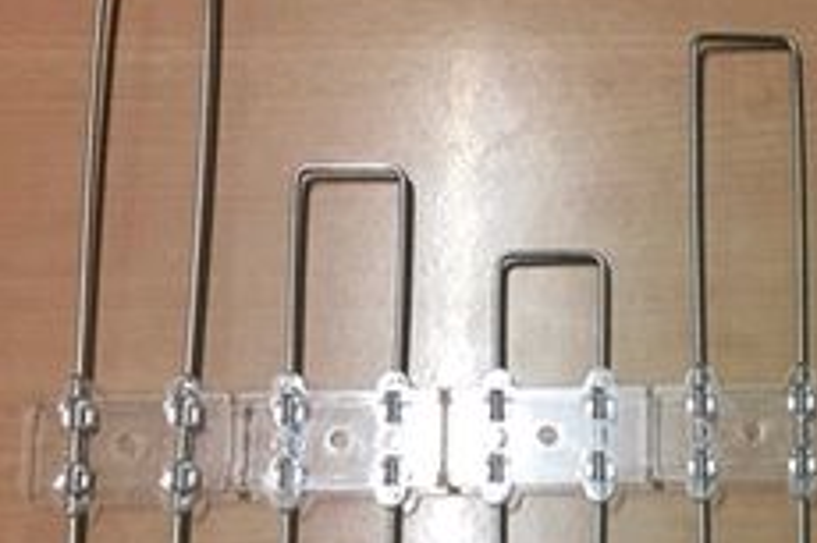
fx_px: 1429
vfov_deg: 21.1
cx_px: 845
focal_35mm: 63
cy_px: 490
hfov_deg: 29.5
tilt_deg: -78.9
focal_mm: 4.15
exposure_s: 1/17
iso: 64
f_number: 2.2
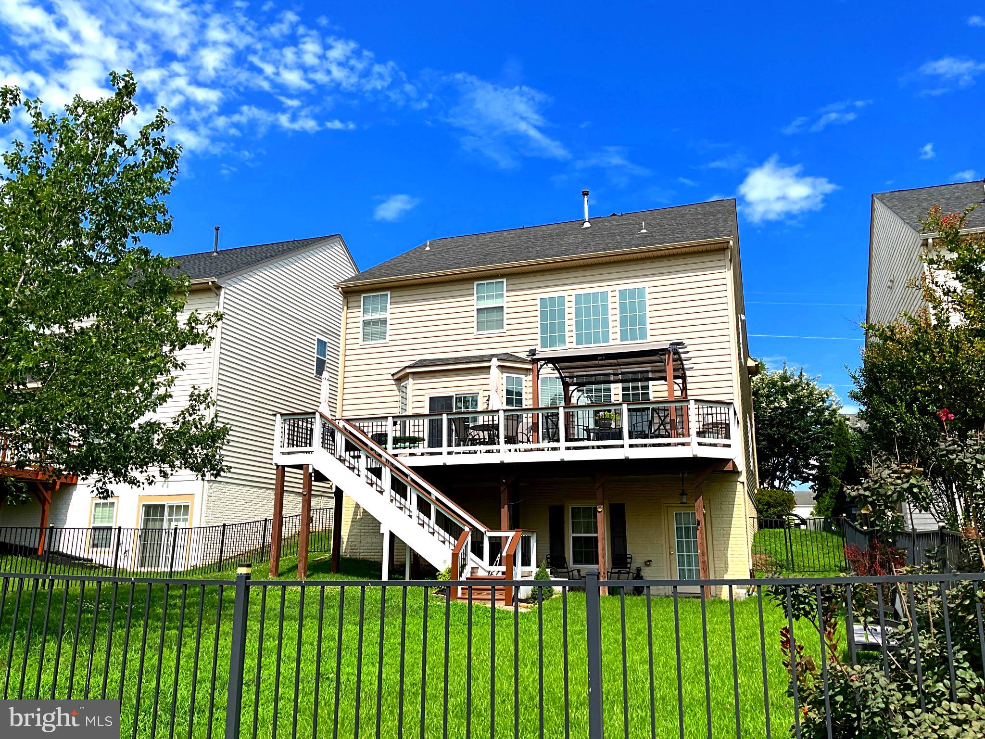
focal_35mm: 29
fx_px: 825
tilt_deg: +13.2
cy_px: 370
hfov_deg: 61.7
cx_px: 492
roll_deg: -0.4
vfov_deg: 48.2
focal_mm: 3
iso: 25
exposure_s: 1/2667
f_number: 1.8
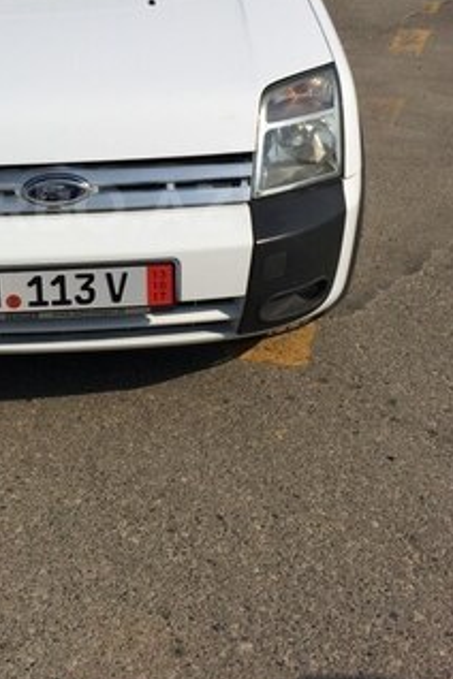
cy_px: 207
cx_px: 68
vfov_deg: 41.2
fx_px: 887
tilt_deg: -25.1
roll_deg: +1.0
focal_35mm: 47
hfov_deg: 27.8
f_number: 2.2
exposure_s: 1/8264
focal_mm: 4.15
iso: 40
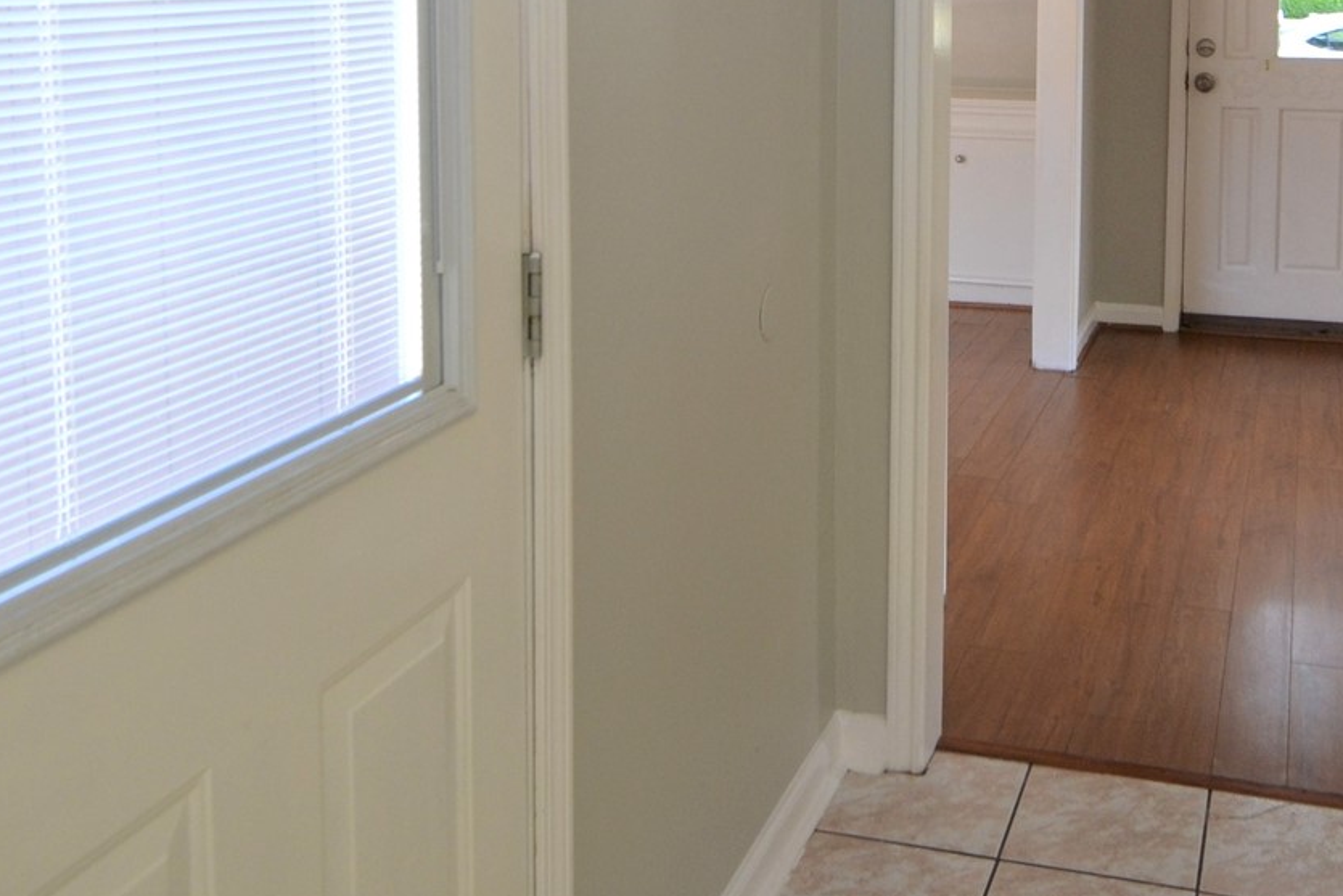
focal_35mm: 39
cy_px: 90
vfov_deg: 32.5
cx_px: 957
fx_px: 1455
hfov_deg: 48.2
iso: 400
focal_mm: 10
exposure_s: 1/100
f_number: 5
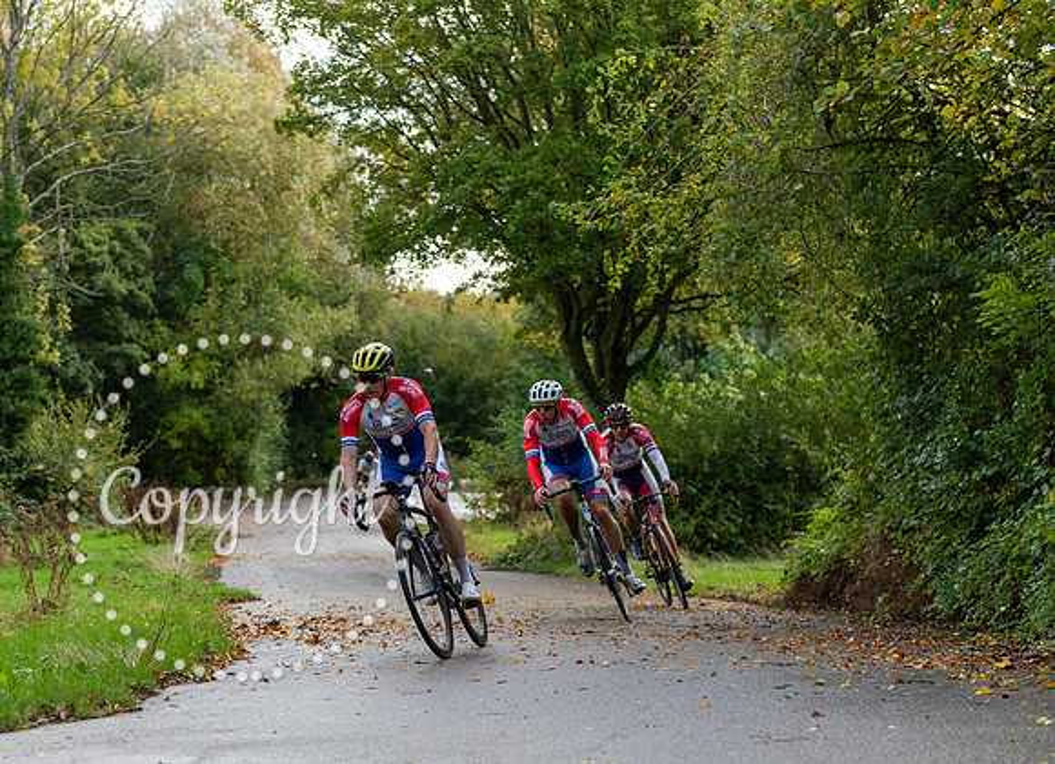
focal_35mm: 78
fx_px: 2354
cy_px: 456
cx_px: 372
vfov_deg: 18.4
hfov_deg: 25.2
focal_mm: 62
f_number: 3.2
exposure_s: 1/500
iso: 200
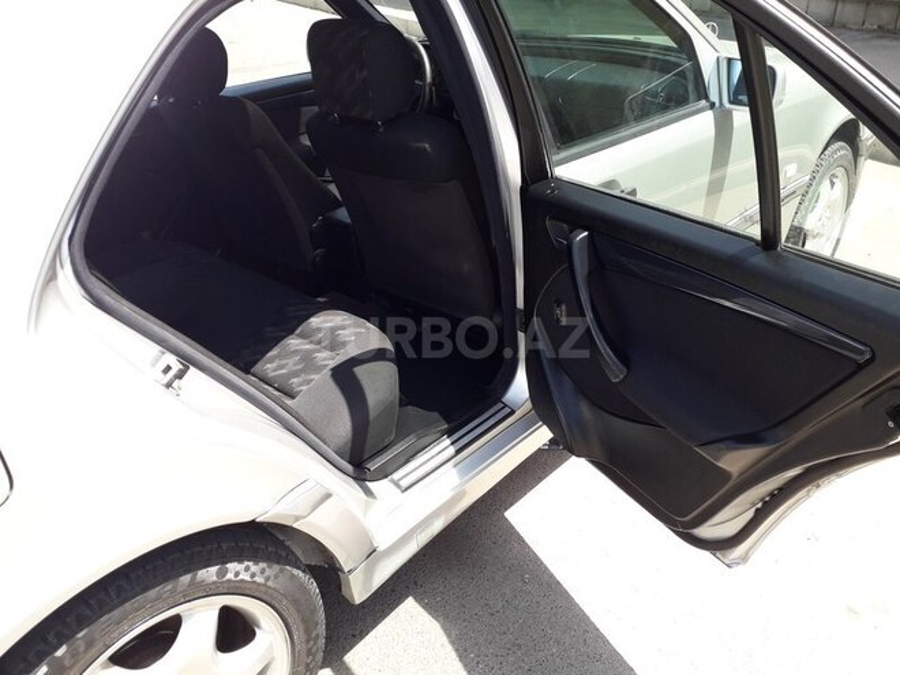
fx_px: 702
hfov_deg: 65.3
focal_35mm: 27
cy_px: 338
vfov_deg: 51.4
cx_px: 450
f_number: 1.9
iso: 40
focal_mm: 3.6
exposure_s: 1/344
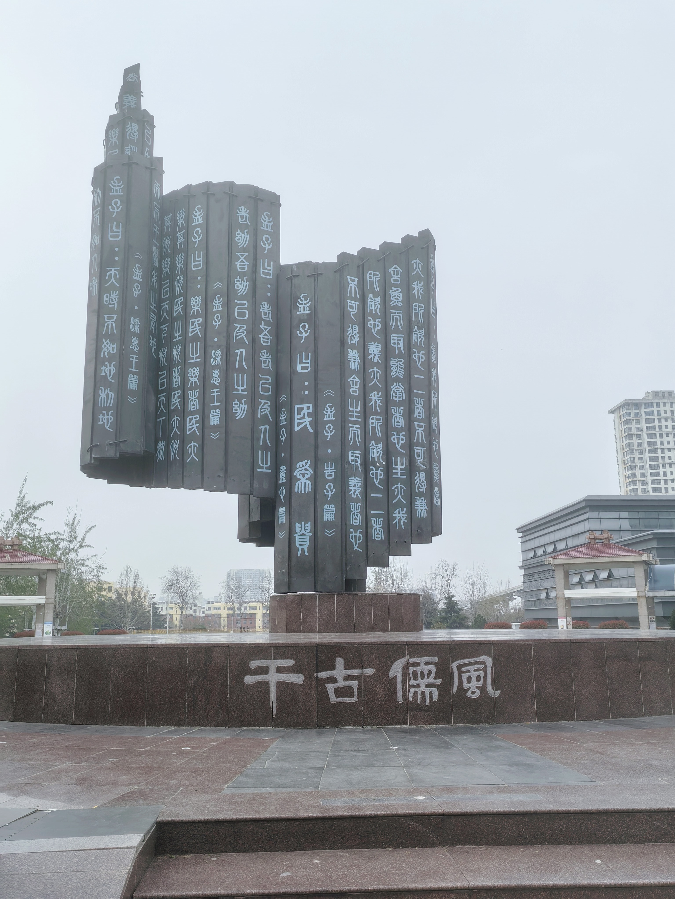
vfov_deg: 58.4
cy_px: 450
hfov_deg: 45.4
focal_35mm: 31
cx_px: 338
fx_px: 806
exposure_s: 1/711
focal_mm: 5.52
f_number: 1.9
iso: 50
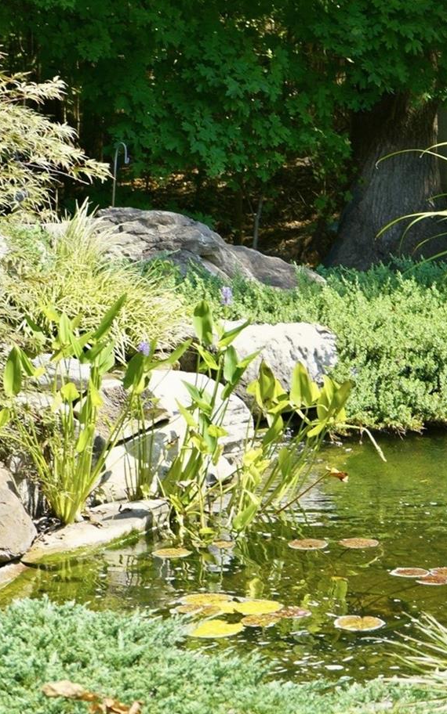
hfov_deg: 11.0
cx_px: 387
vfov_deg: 17.5
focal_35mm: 119
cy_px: 296
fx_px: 2319
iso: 100
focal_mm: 52
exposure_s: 1/80
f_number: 5.6
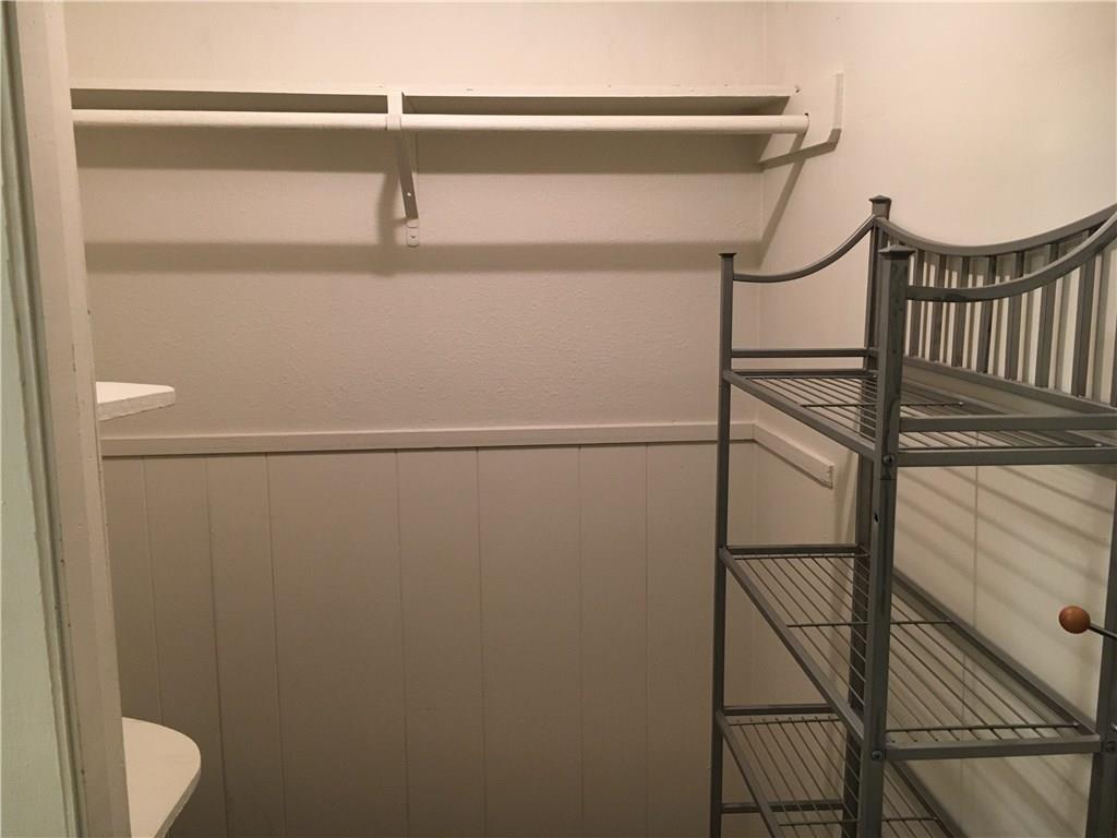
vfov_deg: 48.2
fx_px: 936
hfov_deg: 61.7
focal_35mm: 29
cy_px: 419
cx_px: 558
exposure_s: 1/30
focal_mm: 4.15
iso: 125
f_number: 2.2
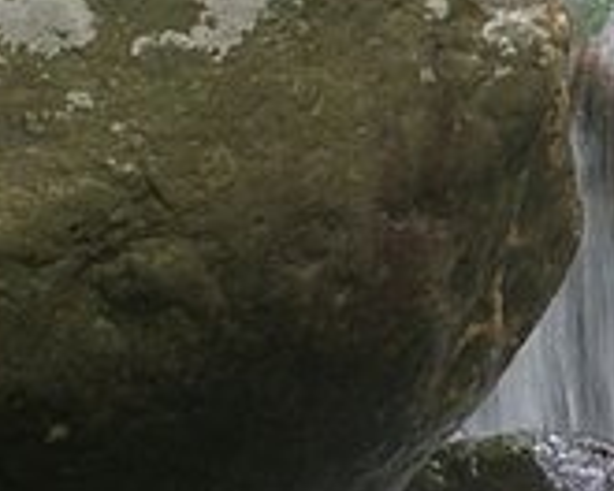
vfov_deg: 3.6
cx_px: 1038
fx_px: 7905
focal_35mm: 435
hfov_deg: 4.4
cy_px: -138
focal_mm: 50
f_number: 13
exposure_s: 1/13
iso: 200
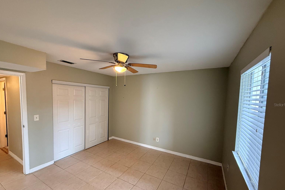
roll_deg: -1.6
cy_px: 105
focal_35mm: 15
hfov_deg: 100.4
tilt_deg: -3.4
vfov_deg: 77.1
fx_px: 119
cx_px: 145
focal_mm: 2.22
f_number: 2.2
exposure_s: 1/60
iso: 400
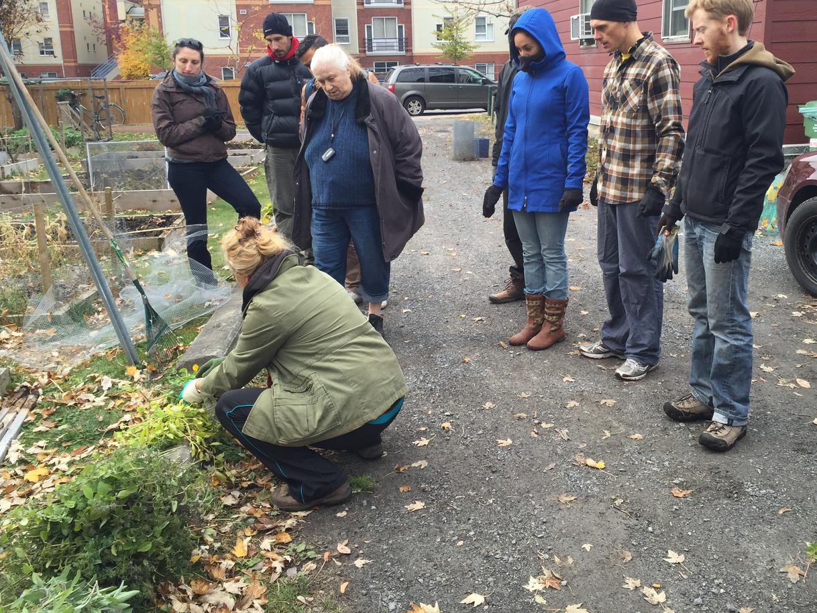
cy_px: 252
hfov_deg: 52.4
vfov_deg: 40.6
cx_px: 471
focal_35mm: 35
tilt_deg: -11.4
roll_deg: +1.3
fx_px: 826
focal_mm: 4.15
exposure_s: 1/249
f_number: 2.2
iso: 32
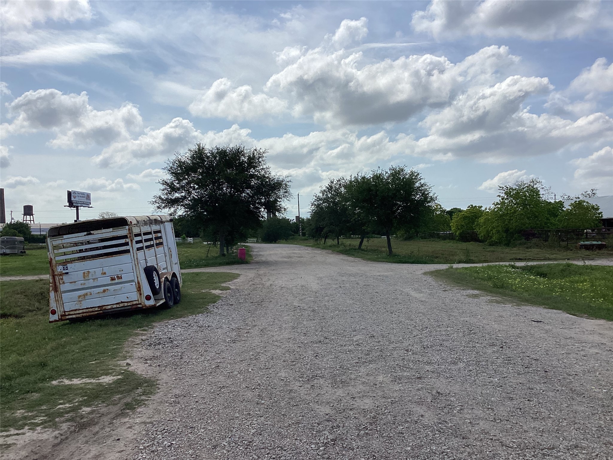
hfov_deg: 58.4
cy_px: 230
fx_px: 549
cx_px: 306
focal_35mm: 31
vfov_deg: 45.4
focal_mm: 3.3
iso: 25
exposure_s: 1/3401
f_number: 2.4
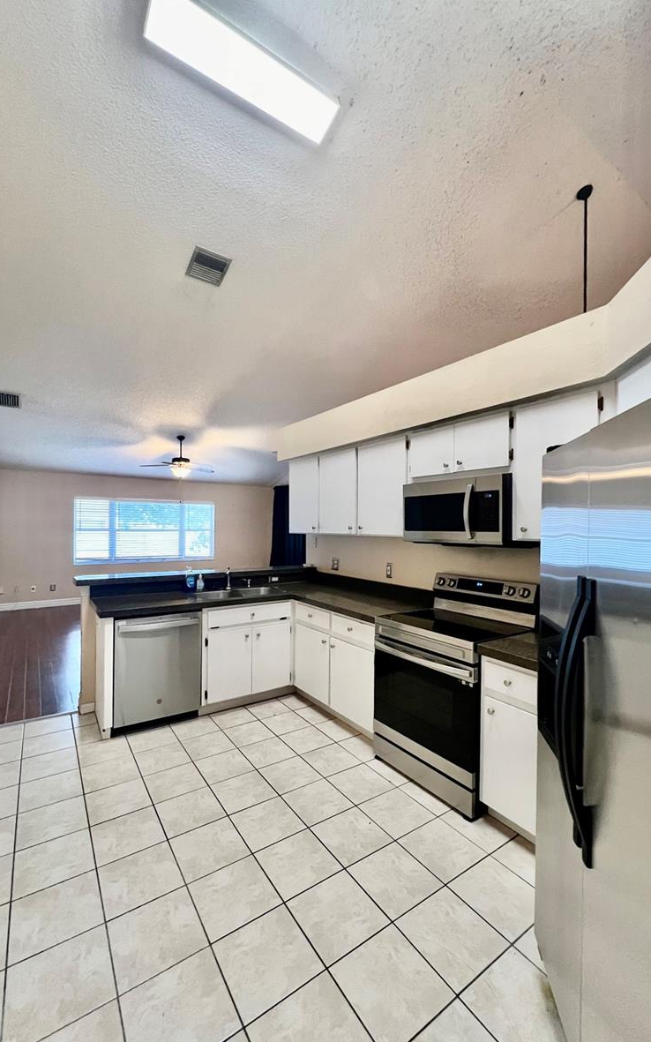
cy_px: 528
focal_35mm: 14
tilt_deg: -0.5
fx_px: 397
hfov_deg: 78.6
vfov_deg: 105.3
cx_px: 321
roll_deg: +0.2
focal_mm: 1.57
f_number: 1.8
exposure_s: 1/60
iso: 500
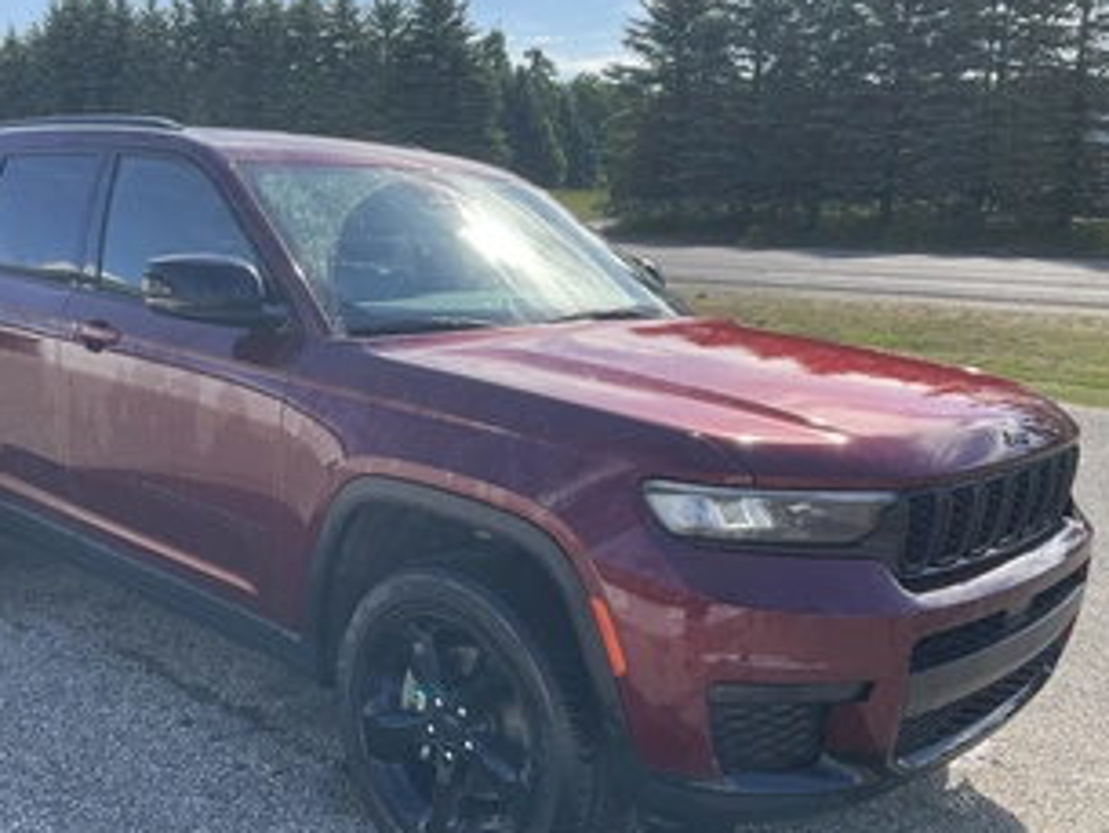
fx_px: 1218
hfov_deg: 48.8
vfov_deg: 37.7
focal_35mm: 38
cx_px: 462
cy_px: 466
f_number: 1.8
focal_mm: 3
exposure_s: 1/674
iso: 25
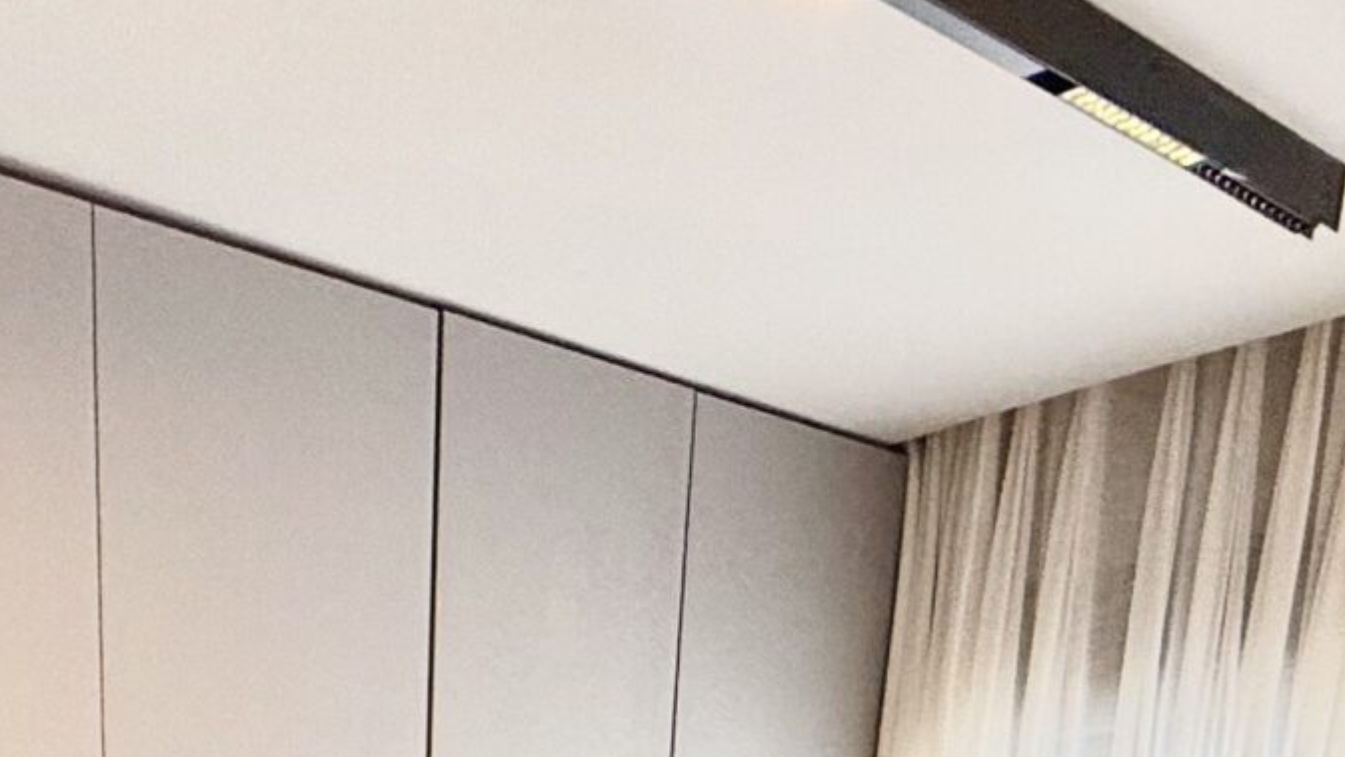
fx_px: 2069
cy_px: 1838
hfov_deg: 34.5
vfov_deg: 14.0
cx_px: 204
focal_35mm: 58
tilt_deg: -19.6
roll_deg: +0.4
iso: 125
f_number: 2.2
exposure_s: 1/99
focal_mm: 2.22
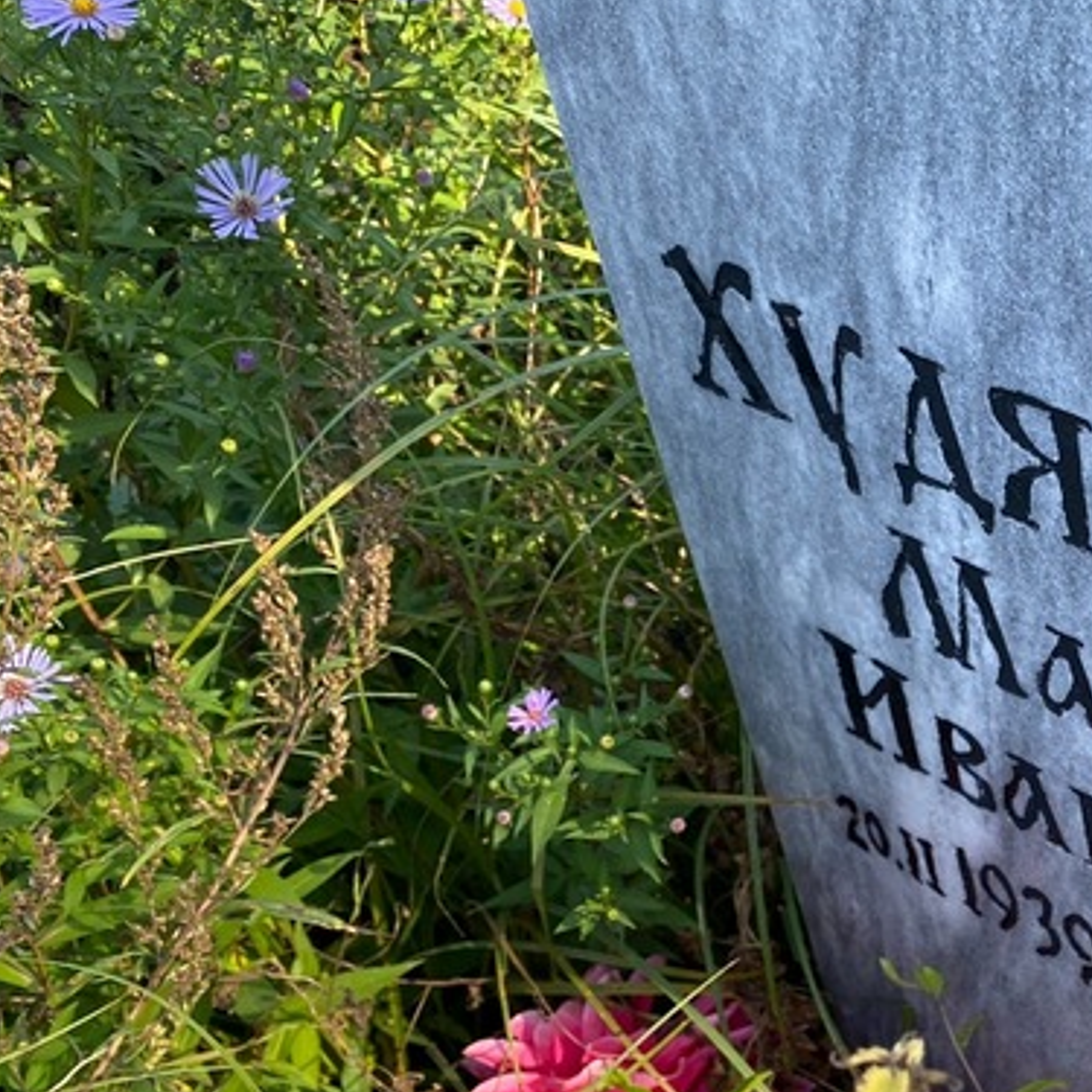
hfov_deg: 31.6
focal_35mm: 49
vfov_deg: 34.5
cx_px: 1136
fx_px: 1749
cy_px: 696
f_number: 1.8
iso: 32
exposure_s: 1/183
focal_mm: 4.25
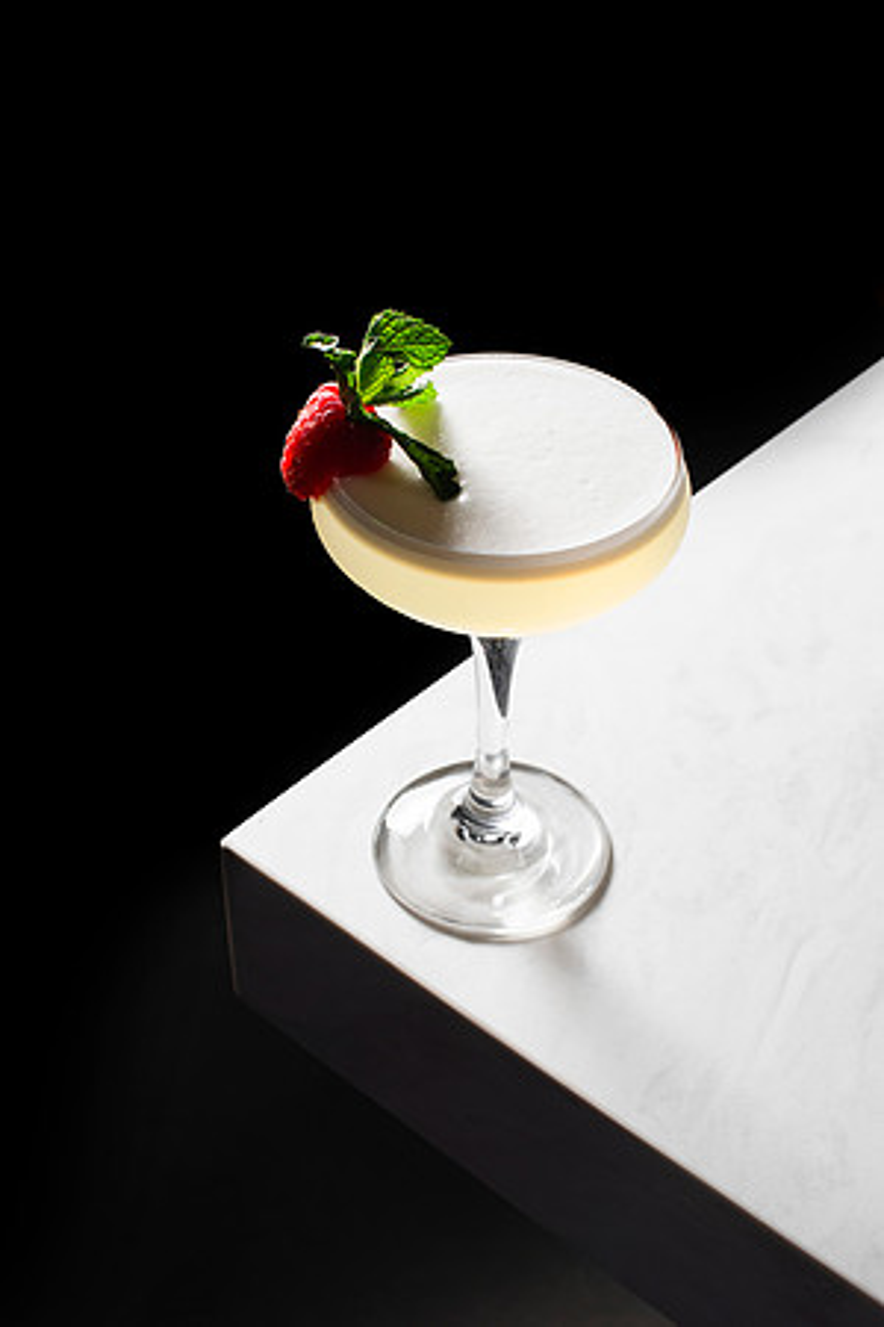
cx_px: 442
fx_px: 1842
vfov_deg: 39.6
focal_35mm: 50
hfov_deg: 27.0
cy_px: 664
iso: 250
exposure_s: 1/200
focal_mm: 50
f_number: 9
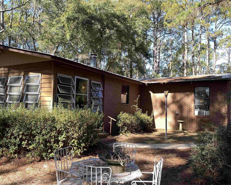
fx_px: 219
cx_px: 113
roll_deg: -2.1
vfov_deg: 45.7
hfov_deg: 55.7
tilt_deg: +2.4
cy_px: 104
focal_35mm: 32
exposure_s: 1/619
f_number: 1.6
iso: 32
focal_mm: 4.2
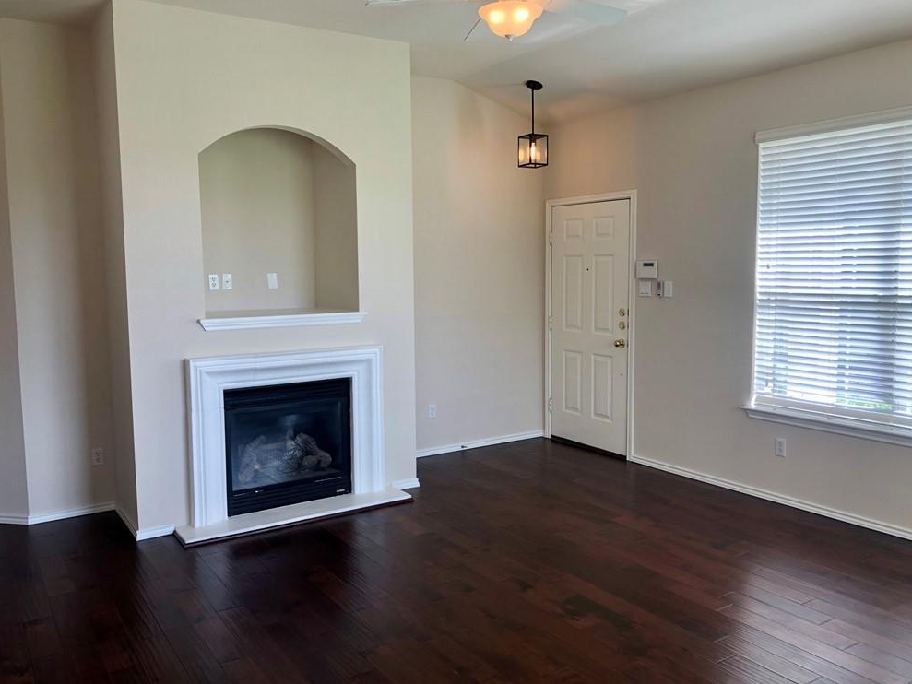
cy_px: 346
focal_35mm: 29
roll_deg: -0.4
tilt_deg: -7.2
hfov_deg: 61.6
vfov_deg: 48.2
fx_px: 764
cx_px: 446
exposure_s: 1/120
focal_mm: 3.99
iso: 50
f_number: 1.8
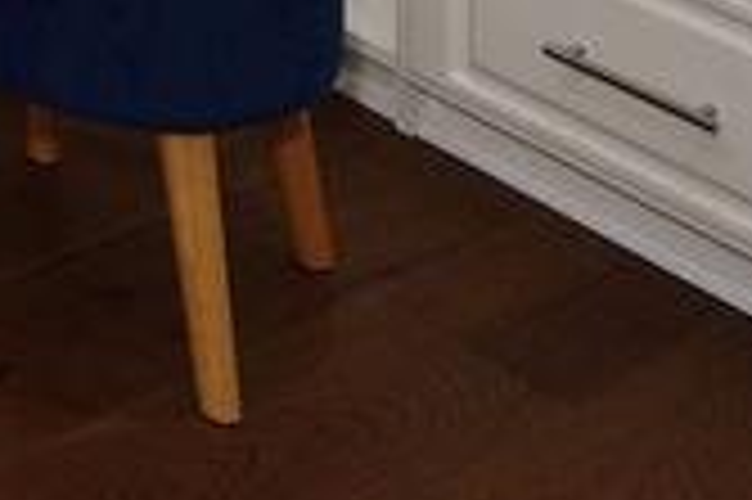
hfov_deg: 17.6
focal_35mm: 92
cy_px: -989
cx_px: -621
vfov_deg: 10.5
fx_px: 1920
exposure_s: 1/6
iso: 200
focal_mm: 15
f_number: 8
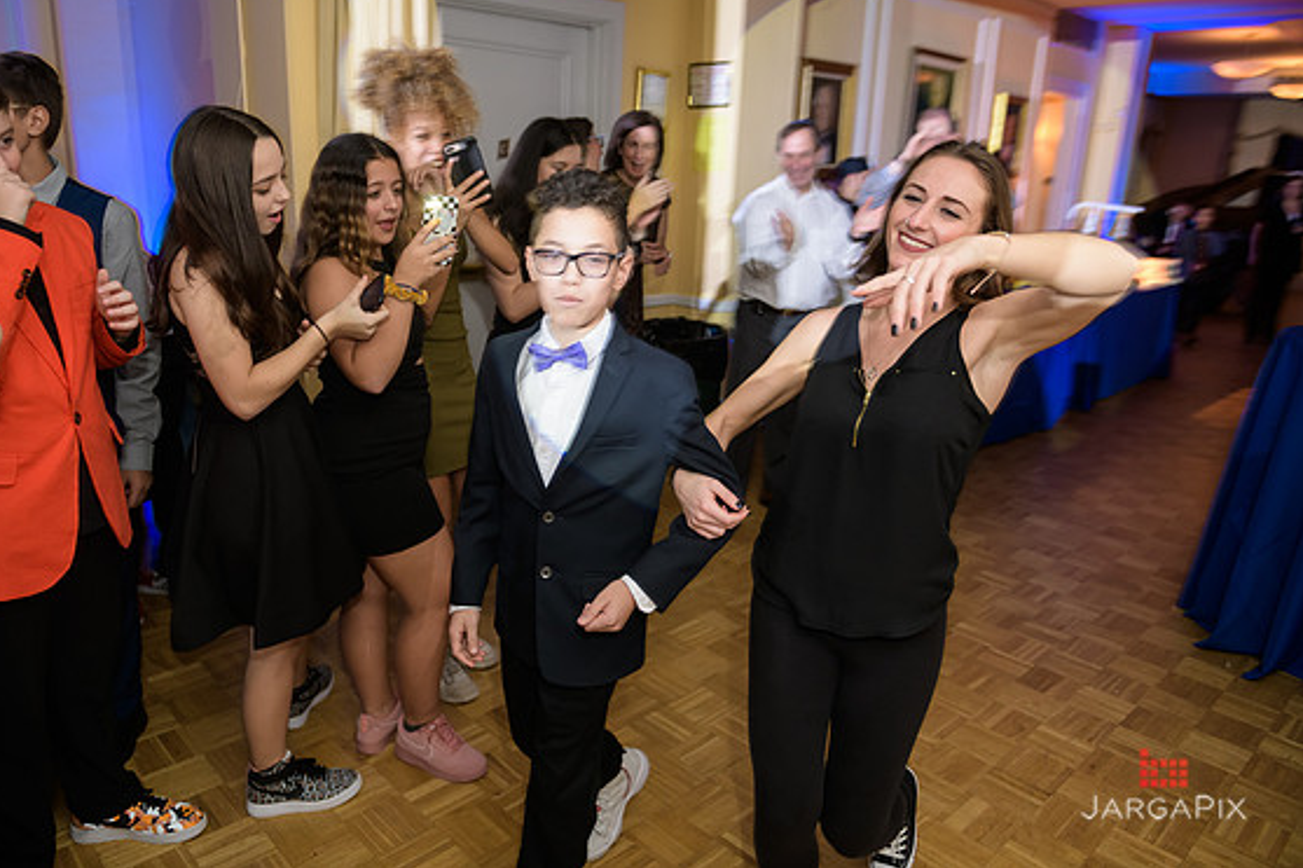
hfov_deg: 71.5
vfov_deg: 51.2
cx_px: 627
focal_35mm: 25
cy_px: 418
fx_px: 905
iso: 800
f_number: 3.2
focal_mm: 24
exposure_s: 1/125
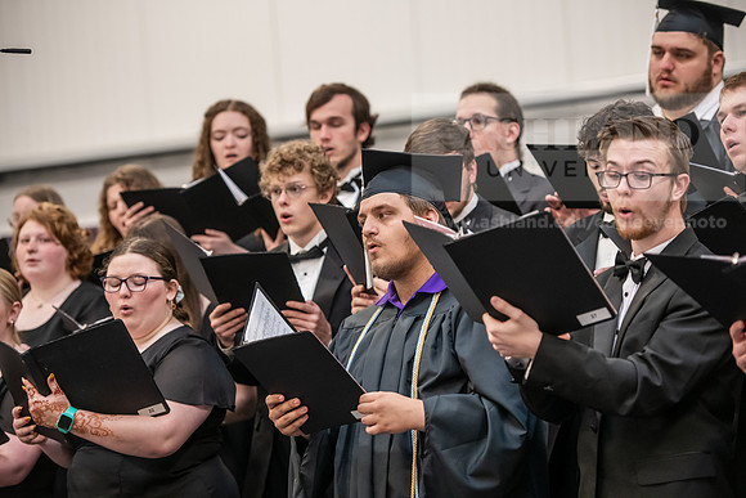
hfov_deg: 17.6
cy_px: 249
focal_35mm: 116
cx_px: 373
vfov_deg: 11.8
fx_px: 2404
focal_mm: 116
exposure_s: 1/200
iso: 2500
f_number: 3.2
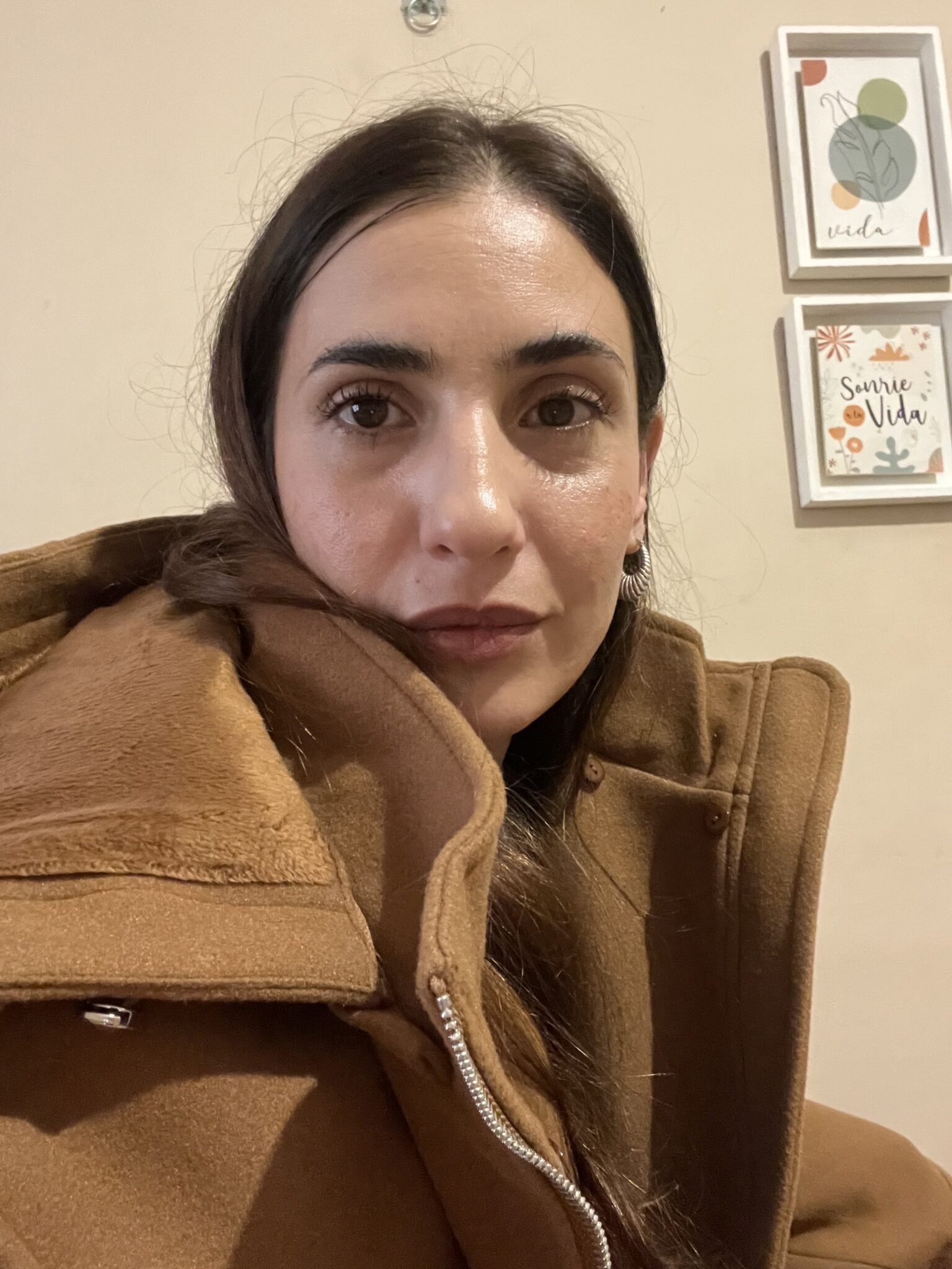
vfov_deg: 60.0
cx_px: 476
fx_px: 1100
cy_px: 634
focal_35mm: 30
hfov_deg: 46.8
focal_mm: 2.71
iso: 800
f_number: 2.2
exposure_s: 1/15
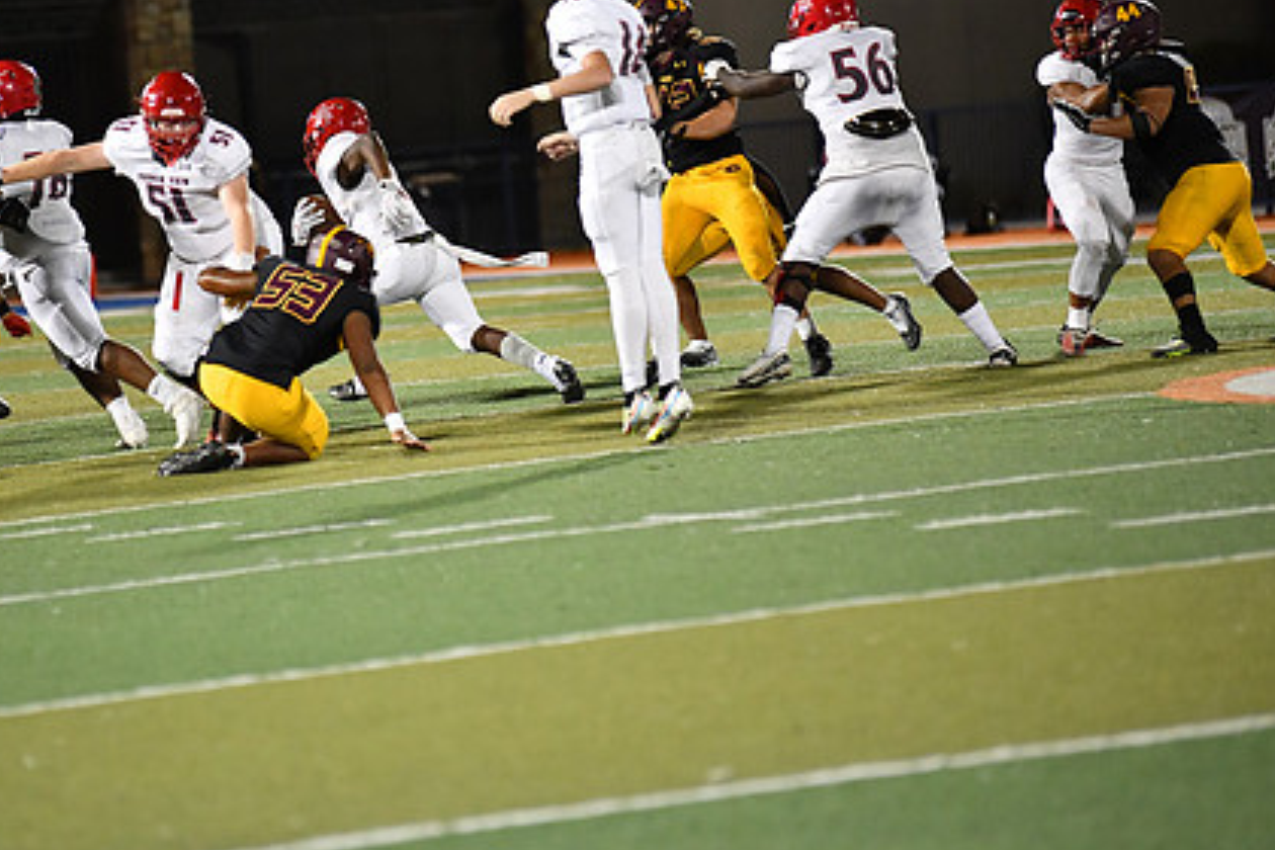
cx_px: 422
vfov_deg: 5.0
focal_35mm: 276
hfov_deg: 7.5
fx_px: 9774
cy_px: 296
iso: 5000
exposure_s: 1/1250
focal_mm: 200
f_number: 2.8
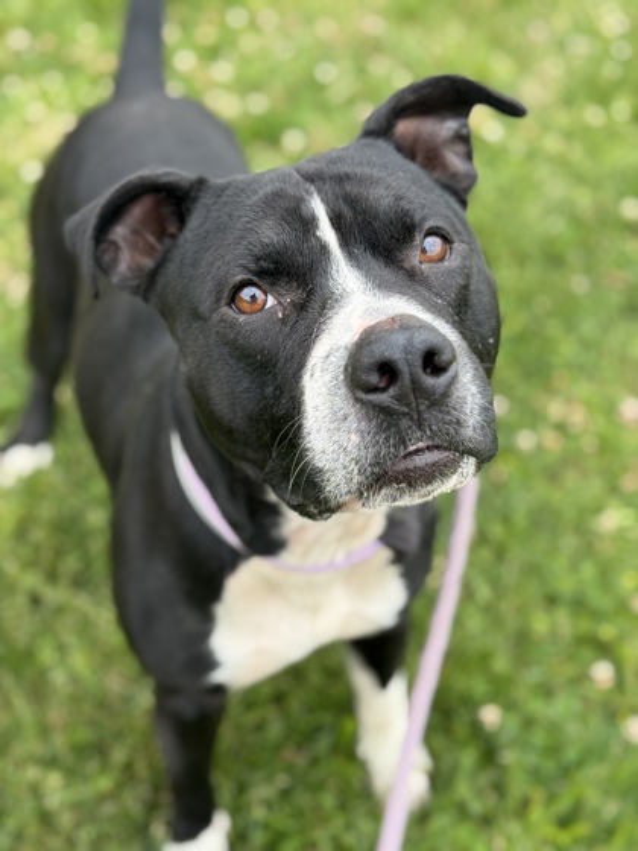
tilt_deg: -46.0
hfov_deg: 30.3
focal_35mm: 48
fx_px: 1180
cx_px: 319
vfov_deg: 39.7
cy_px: 426
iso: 80
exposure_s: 1/1185
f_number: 1.78
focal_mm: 6.76
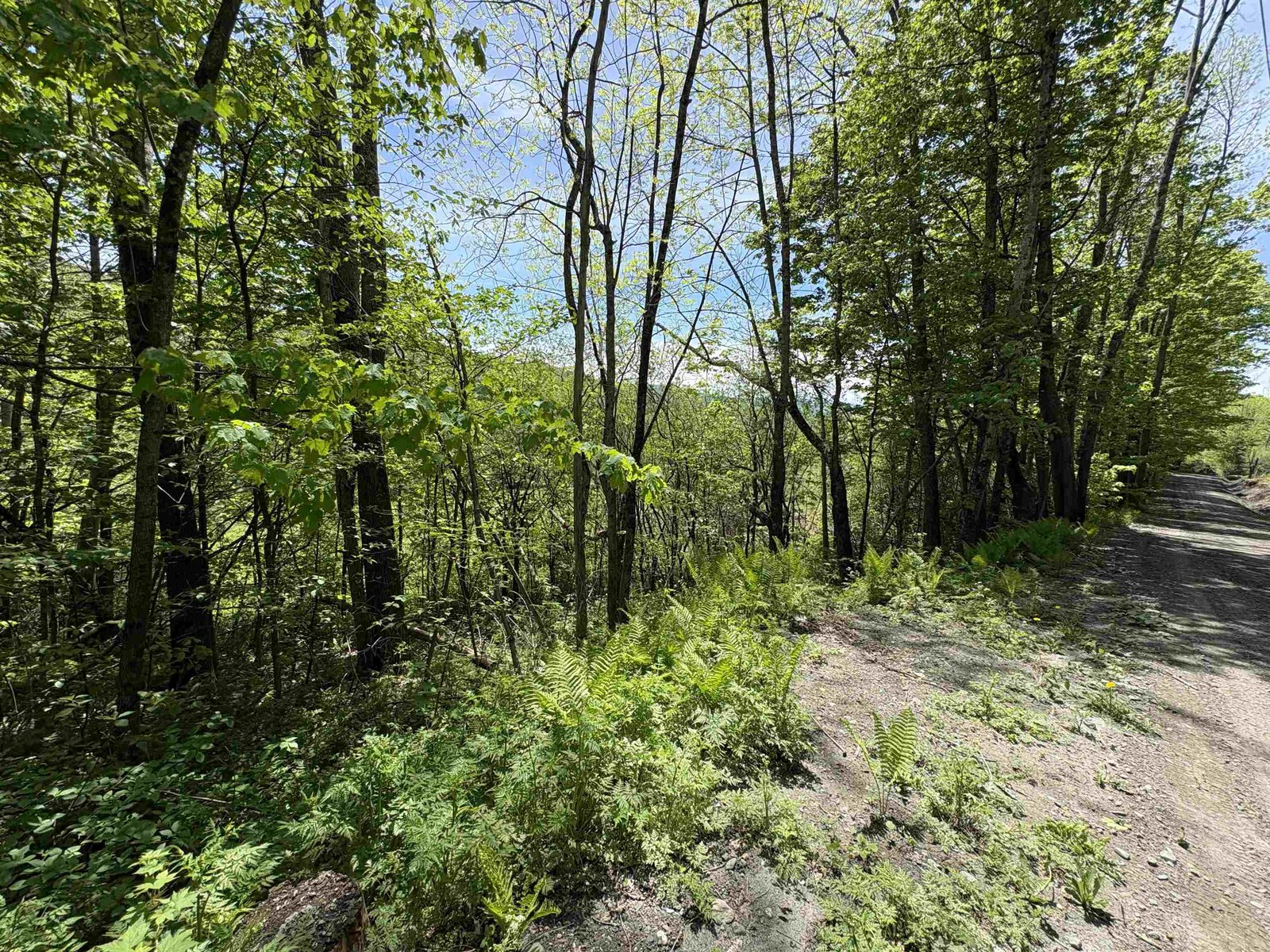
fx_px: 514
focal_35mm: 14
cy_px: 476
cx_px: 635
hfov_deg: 102.1
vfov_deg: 85.7
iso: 50
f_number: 2.2
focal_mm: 2.22
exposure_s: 1/664
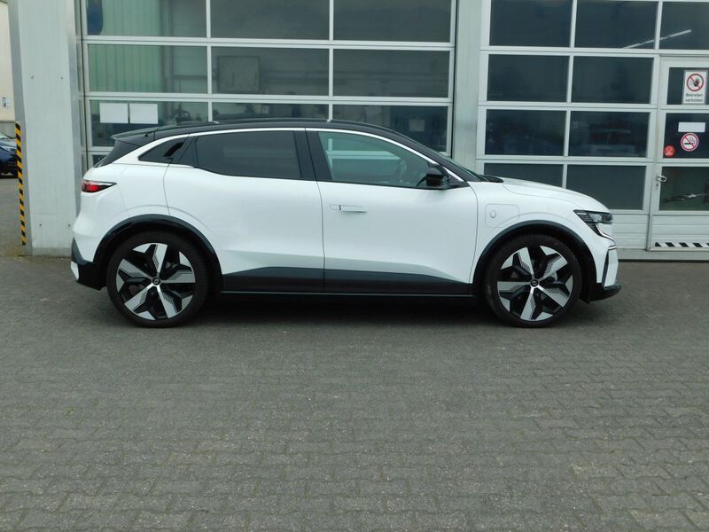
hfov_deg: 51.4
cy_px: 266
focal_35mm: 36
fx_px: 737
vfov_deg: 39.7
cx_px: 354
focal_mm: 6.3
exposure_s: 1/640
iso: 125
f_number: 3.5
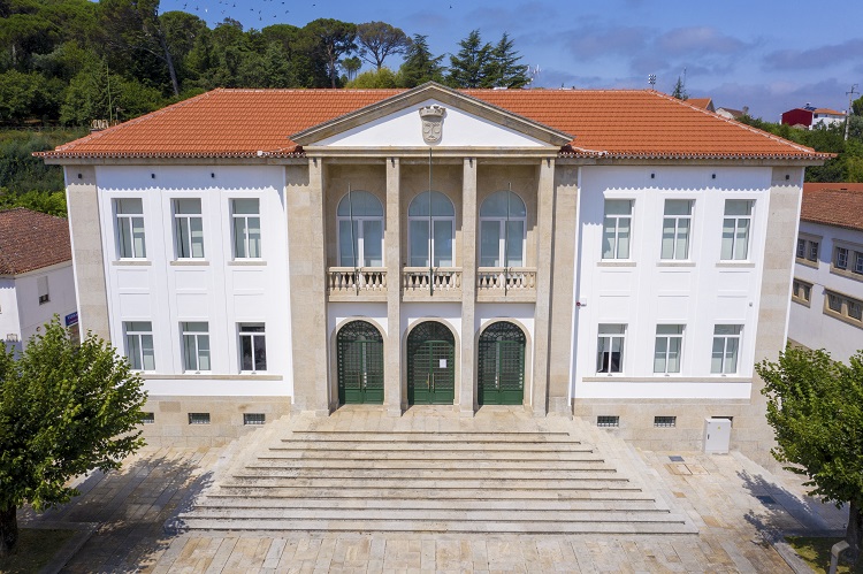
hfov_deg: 65.5
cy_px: 287
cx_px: 432
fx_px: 671
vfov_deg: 46.3
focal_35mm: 28
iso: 100
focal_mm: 10.26
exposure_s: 1/800
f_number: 6.3
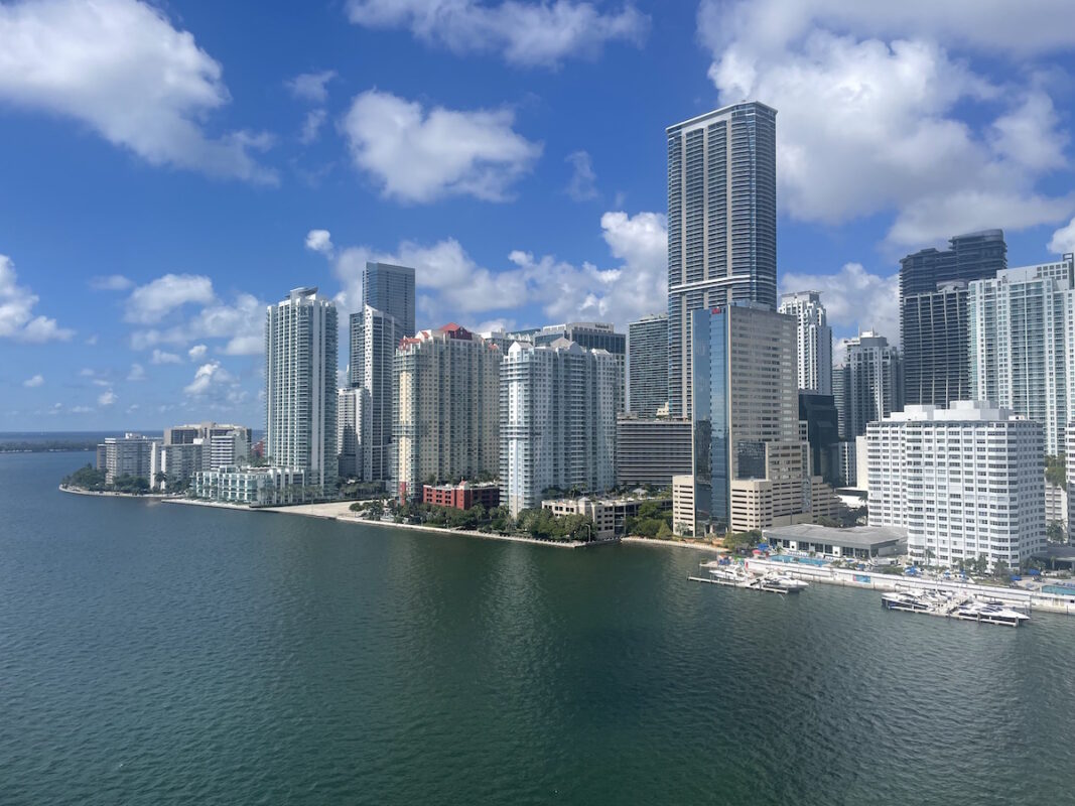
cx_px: 538
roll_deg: +0.5
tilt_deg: +2.1
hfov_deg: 67.3
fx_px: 807
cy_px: 403
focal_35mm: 26
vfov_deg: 53.1
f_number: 1.6
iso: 32
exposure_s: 1/5291
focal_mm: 4.2
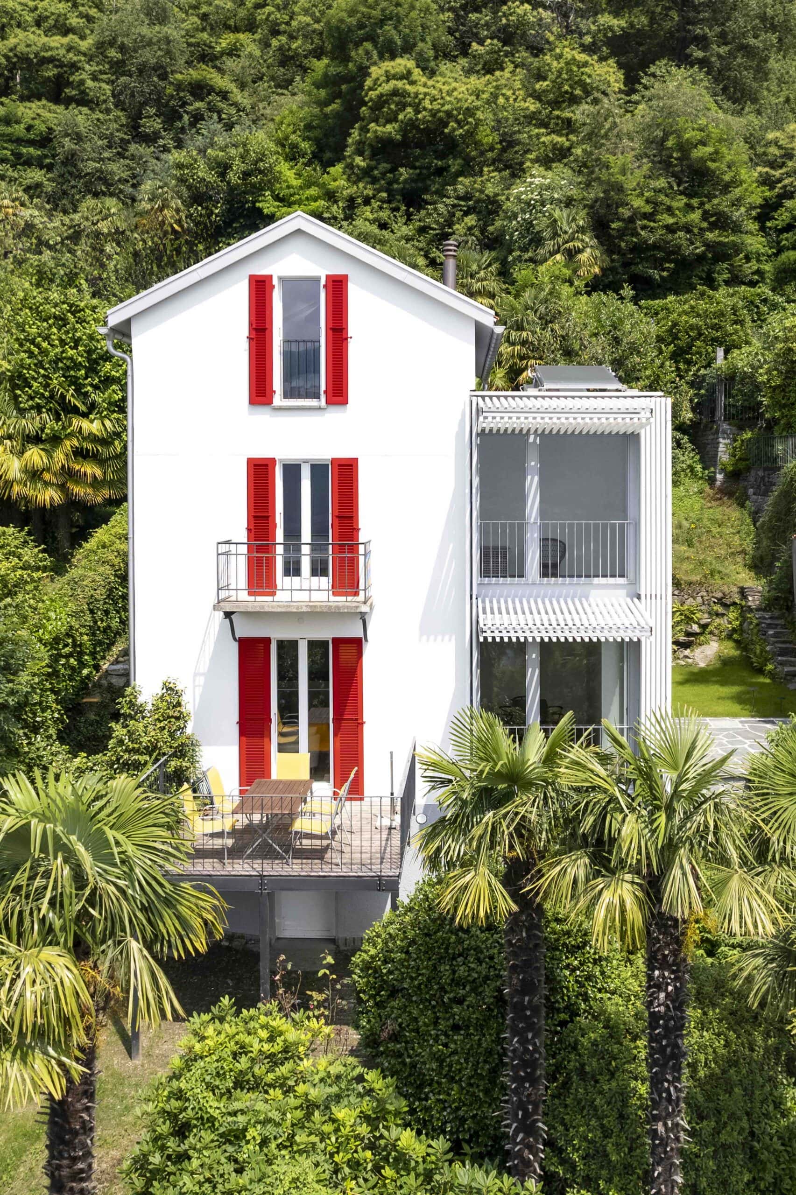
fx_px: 730
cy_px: 598
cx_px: 398
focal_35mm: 22
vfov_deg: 78.6
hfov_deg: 57.2
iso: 100
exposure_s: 1/200
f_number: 2.8
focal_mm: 8.38
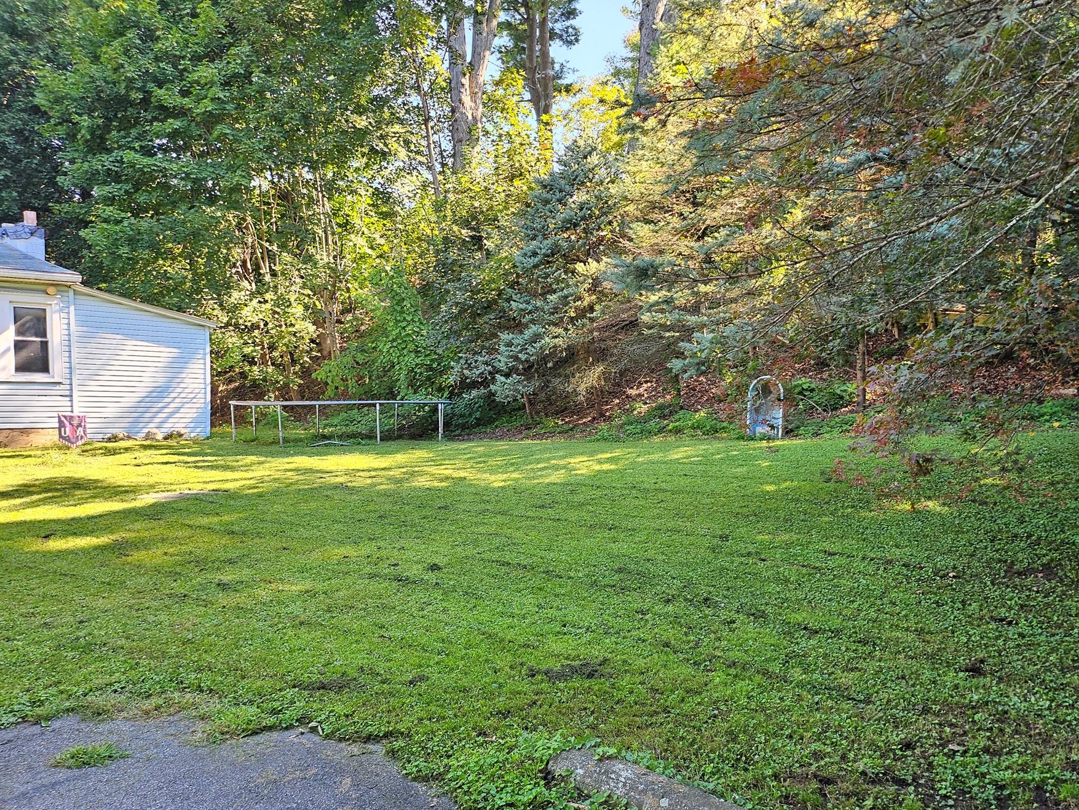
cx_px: 626
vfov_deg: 49.7
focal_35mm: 28
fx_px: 873
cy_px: 441
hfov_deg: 63.1
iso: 80
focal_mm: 5
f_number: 1.8
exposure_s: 1/180
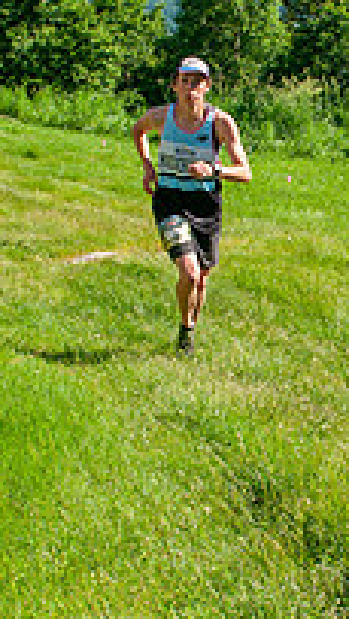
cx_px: 275
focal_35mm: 83
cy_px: 285
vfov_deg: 25.6
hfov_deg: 14.5
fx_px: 1363
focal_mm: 24
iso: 200
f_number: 8
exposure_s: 1/400
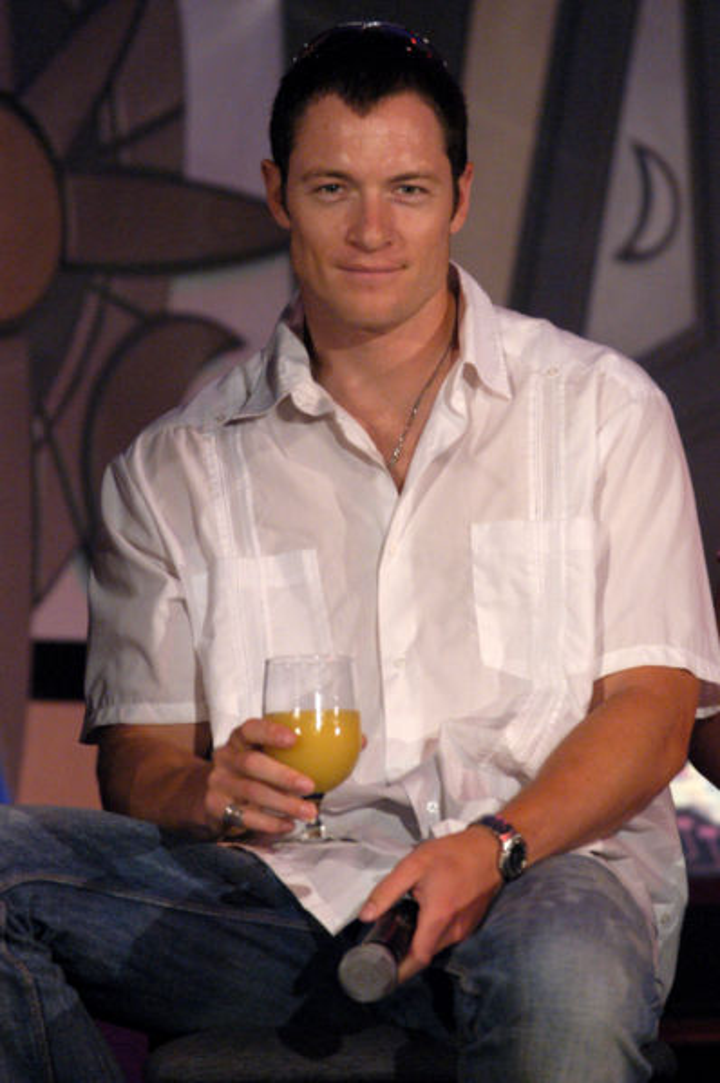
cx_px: 360
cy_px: 542
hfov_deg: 4.6
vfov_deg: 6.9
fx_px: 9020
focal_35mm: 300
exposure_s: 1/180
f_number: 3.5
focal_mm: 200
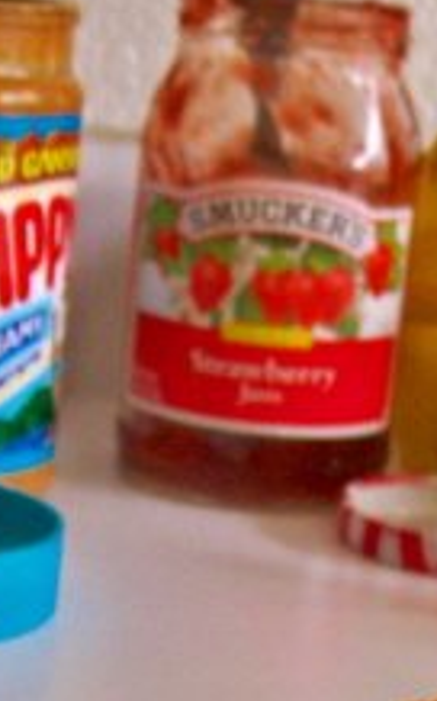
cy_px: 605
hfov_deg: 11.6
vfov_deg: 18.4
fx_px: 2137
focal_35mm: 112
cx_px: 363
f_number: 2.7
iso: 80
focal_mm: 6
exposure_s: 1/8
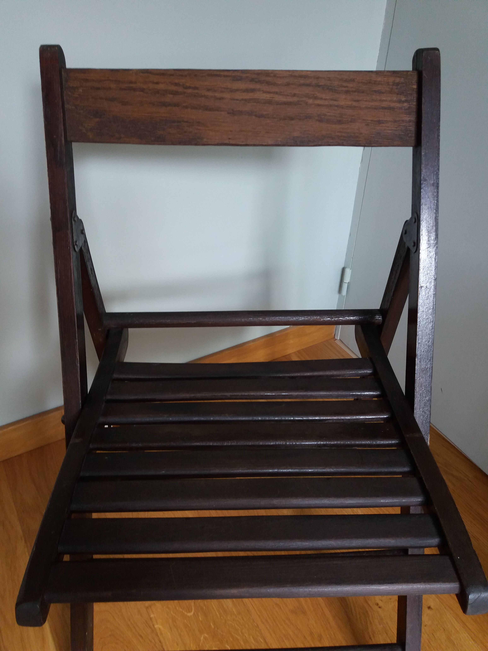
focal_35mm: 28
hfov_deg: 49.7
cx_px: 244
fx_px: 526
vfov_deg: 63.4
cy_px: 326
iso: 100
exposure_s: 1/33
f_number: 1.9
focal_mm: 3.7
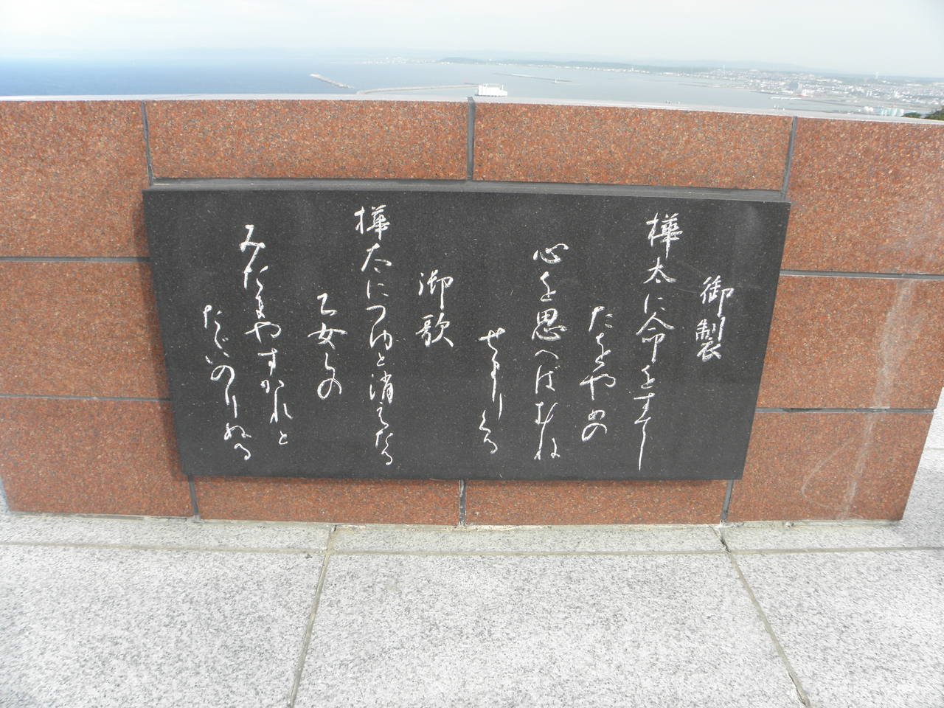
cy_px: 354
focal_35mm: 26
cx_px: 472
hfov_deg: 67.3
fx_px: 709
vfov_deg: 53.1
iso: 64
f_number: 5.6
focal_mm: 4.6
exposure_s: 1/100
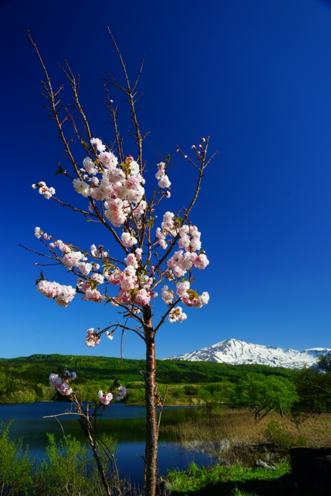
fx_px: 331
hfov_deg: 53.2
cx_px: 166
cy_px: 248
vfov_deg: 73.7
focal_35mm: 24
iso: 100
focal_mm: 24
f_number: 8
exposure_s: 1/100
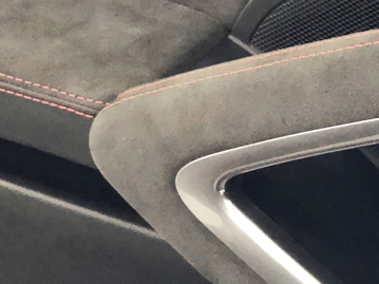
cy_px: 29
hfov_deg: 13.1
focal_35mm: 145
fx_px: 1587
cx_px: 523
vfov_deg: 10.2
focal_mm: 6
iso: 160
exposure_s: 1/9
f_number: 2.4
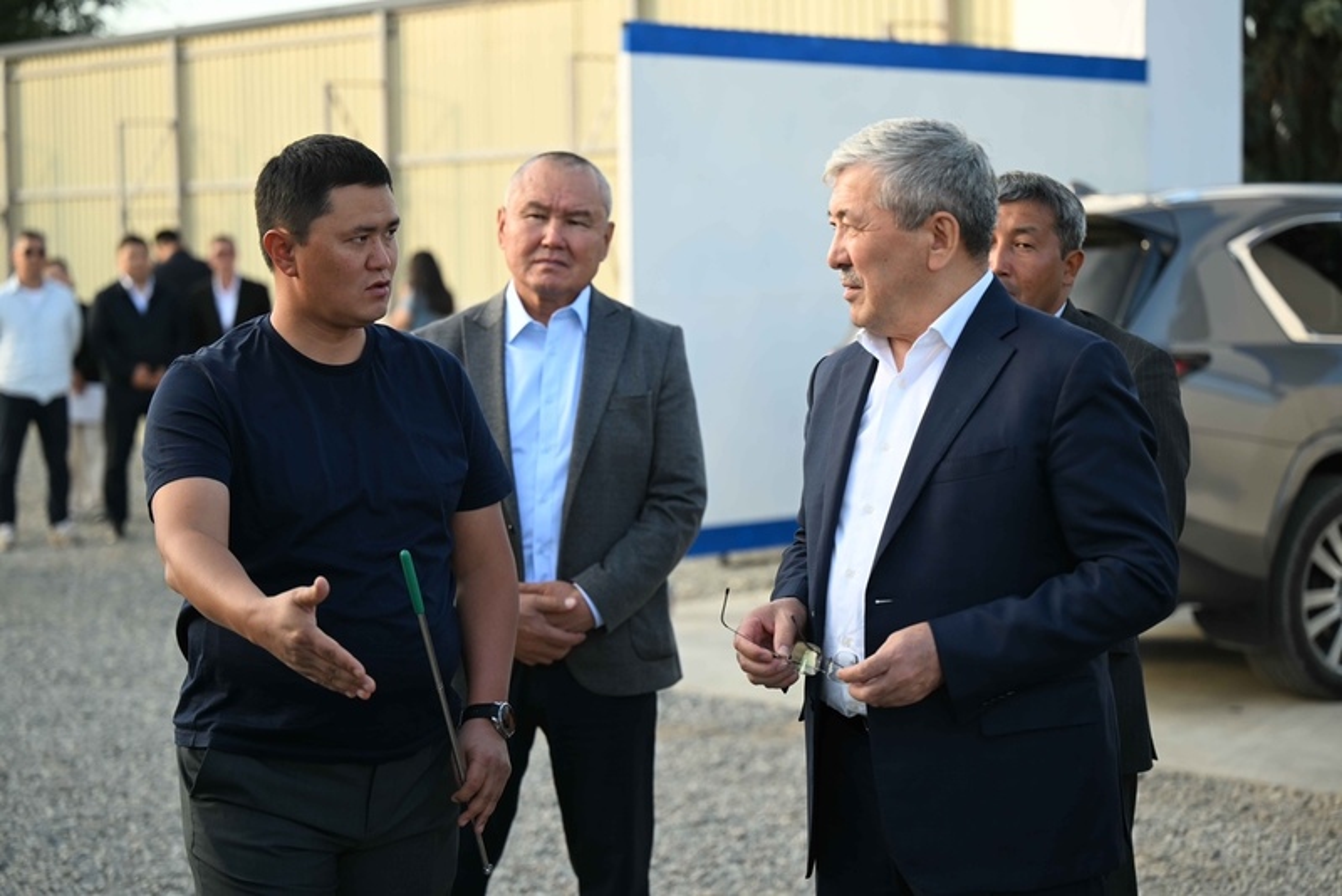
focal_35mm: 70
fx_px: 2610
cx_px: 671
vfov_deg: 19.5
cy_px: 448
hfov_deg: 28.8
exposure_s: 1/320
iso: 200
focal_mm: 70
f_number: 2.8
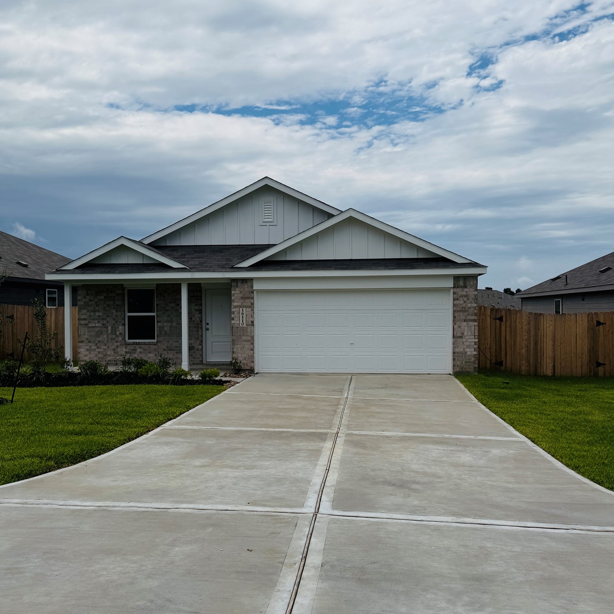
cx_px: 290
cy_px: 318
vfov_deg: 51.1
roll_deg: +1.0
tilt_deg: -1.0
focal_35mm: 32
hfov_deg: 51.1
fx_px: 642
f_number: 1.78
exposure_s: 1/14286
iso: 80
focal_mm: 6.76
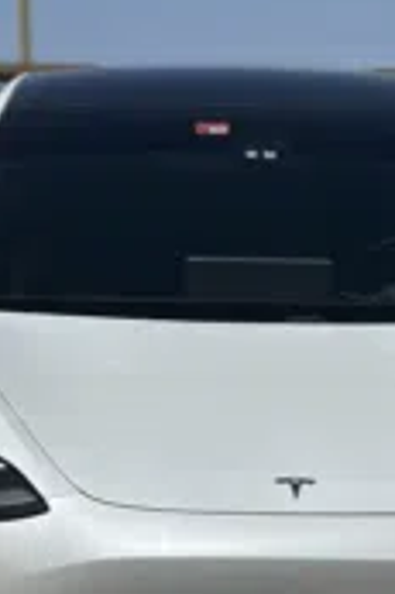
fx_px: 3051
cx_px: 292
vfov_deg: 11.1
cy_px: 484
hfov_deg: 7.4
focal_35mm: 185
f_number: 2.8
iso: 32
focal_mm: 9
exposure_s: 1/2273
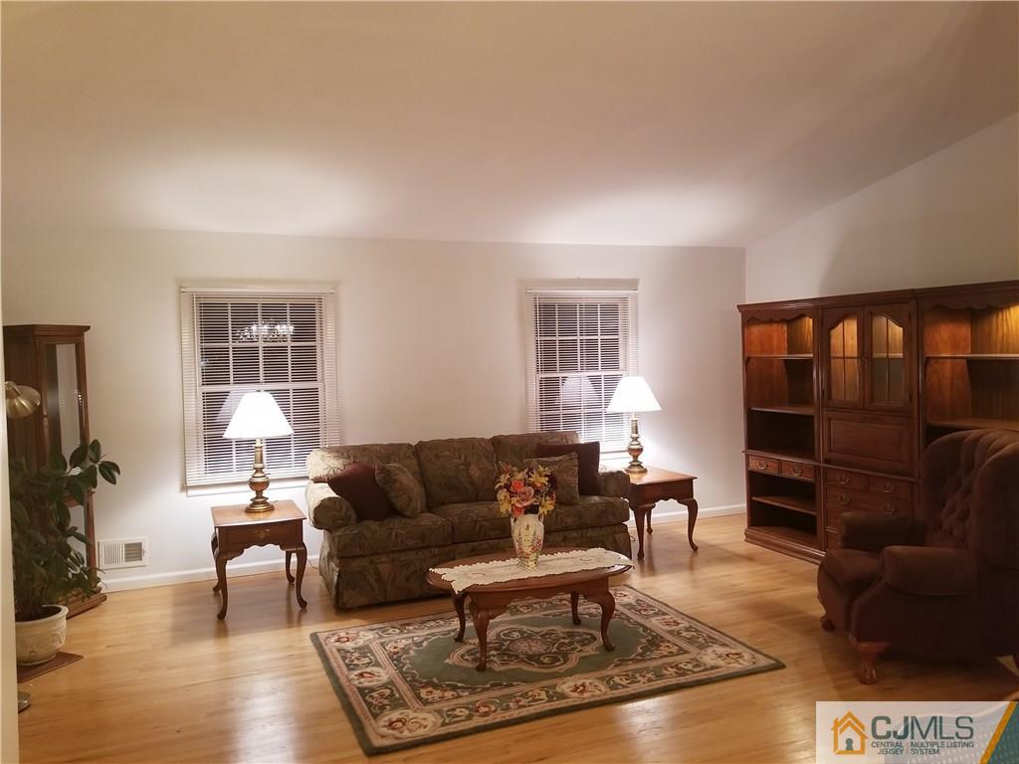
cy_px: 382
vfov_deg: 53.1
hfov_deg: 67.3
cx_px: 510
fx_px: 765
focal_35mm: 26
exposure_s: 1/20
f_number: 1.7
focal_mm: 4.25
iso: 250
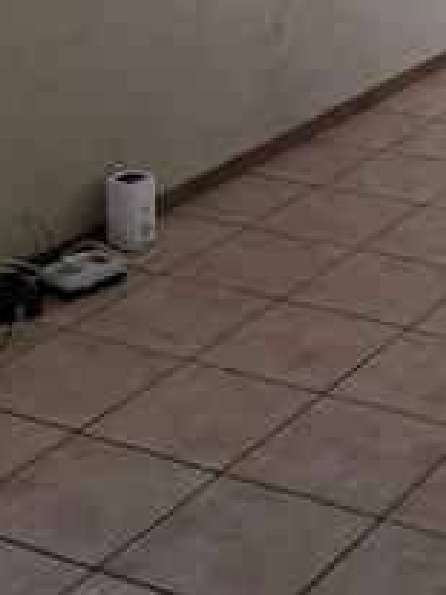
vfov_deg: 20.0
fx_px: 1531
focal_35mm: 89
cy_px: -207
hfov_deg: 16.1
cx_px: 483
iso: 50
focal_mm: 5.54
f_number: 1.8
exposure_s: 1/311
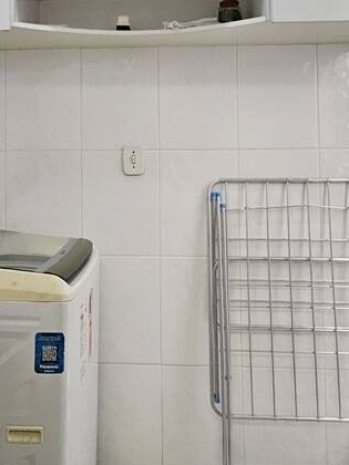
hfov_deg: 42.5
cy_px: 147
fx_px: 444
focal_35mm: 33
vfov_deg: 54.0
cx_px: 123
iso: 160
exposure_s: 1/60
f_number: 2.2
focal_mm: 1.7
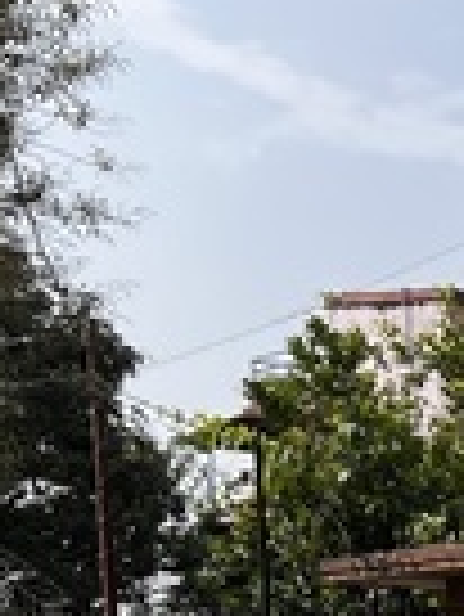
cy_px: 1030
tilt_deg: -8.0
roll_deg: +0.5
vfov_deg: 15.4
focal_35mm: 114
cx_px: 978
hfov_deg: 11.5
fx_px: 2034
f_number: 1.5
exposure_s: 1/2571
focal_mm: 5.7
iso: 50
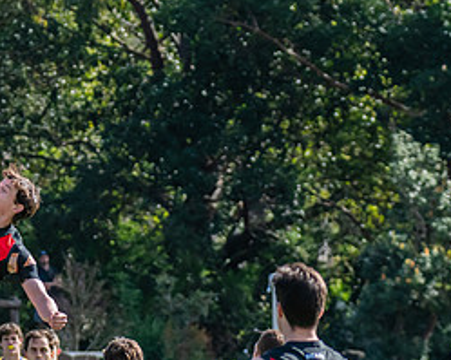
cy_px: 317
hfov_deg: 3.4
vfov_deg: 2.7
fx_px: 7512
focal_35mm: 563
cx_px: -18
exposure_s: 1/1000
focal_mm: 240
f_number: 9
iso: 800
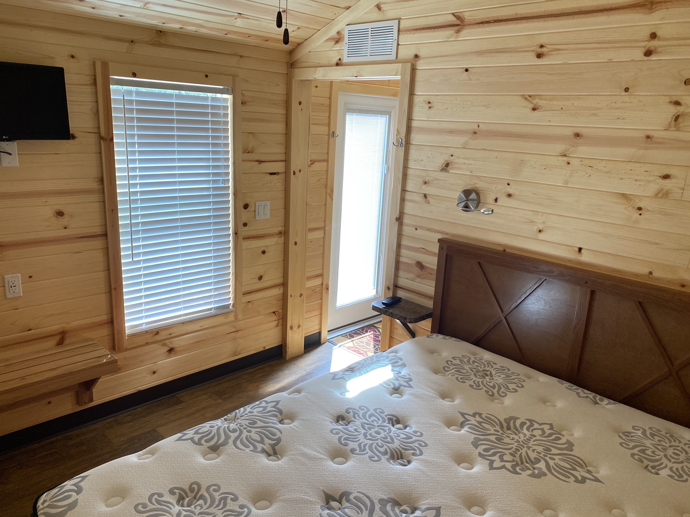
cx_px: 345
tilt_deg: -16.3
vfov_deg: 53.1
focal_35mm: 26
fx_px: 518
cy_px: 258
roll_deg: -3.3
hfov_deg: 67.3
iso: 80
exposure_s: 1/121
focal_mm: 4.25
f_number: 1.8
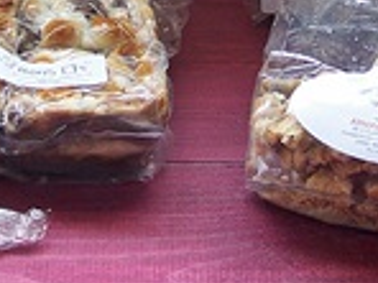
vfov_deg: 10.1
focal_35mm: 145
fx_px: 1583
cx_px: 138
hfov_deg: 13.6
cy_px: -24
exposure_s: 1/40
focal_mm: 7.1
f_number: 3.2
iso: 100
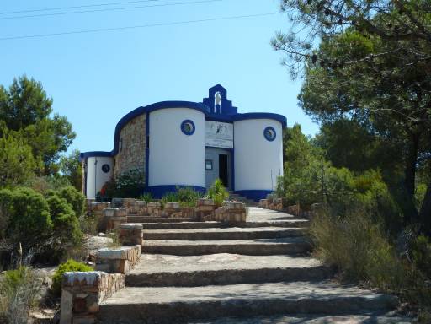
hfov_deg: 34.9
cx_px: 216
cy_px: 162
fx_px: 685
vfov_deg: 26.6
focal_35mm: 55
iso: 80
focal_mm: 9.1
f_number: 3.9
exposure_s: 1/500
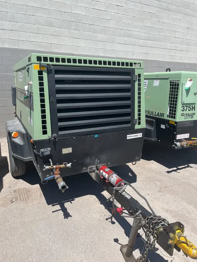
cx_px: 98
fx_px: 197
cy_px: 131
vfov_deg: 67.3
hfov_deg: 53.1
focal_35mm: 26
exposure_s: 1/3135
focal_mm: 5.1
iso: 50
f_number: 1.6
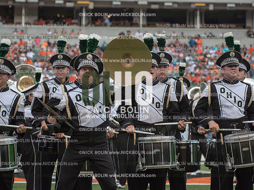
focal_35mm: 153
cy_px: 95
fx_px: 1123
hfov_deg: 12.9
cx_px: 117
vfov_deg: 9.7
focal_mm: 140
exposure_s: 1/1250
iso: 400
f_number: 5.6
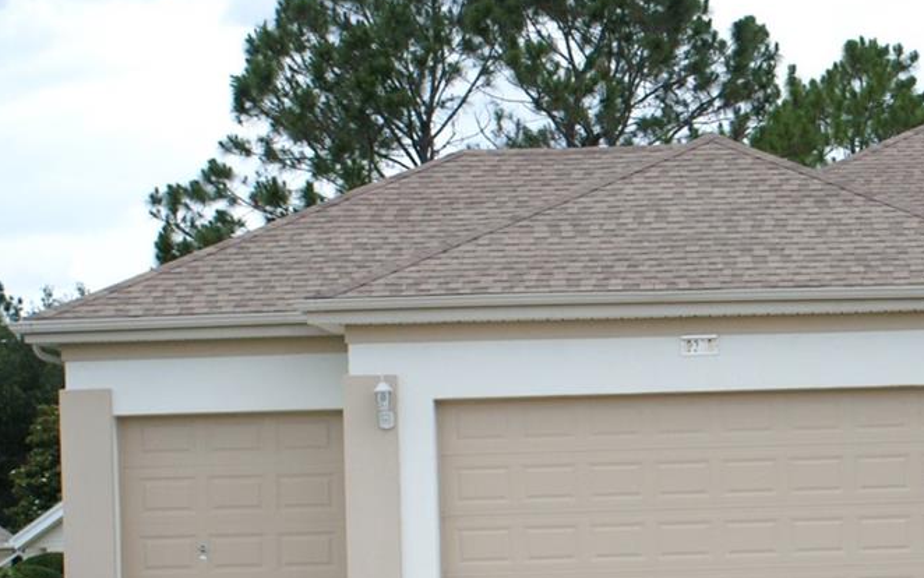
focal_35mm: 129
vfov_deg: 10.1
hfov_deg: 15.8
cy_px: 501
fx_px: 3255
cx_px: 955
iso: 400
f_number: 6.3
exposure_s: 1/800
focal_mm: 35
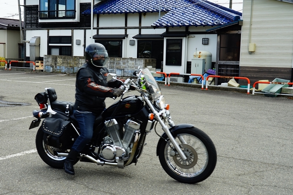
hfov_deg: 47.4
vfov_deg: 32.7
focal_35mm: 41
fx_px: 334
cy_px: 98
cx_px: 146
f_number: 6.7
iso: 100
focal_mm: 41
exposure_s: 1/200
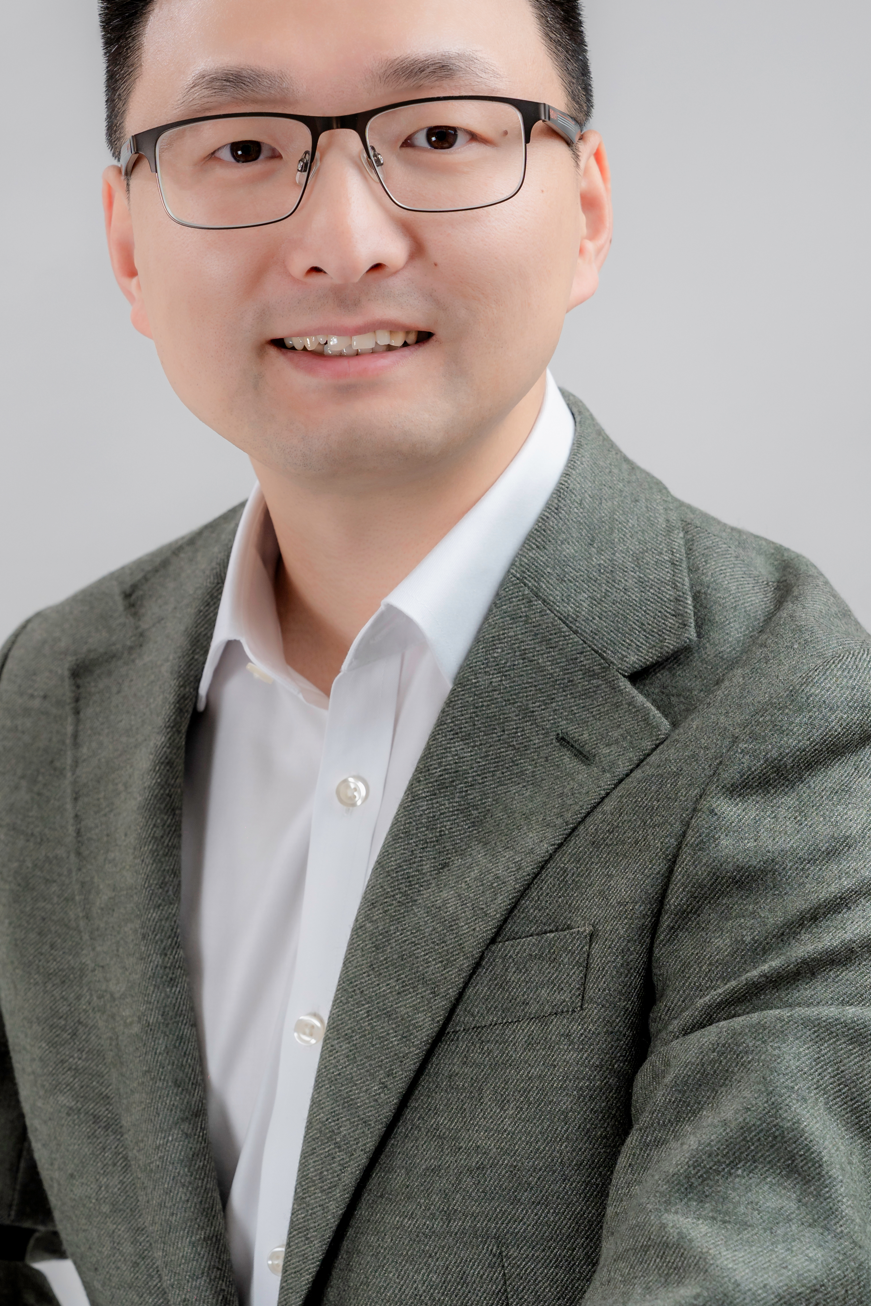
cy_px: 517
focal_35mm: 94
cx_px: 388
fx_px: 3411
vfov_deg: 21.7
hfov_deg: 14.5
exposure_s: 1/160
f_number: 6.3
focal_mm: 61
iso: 320
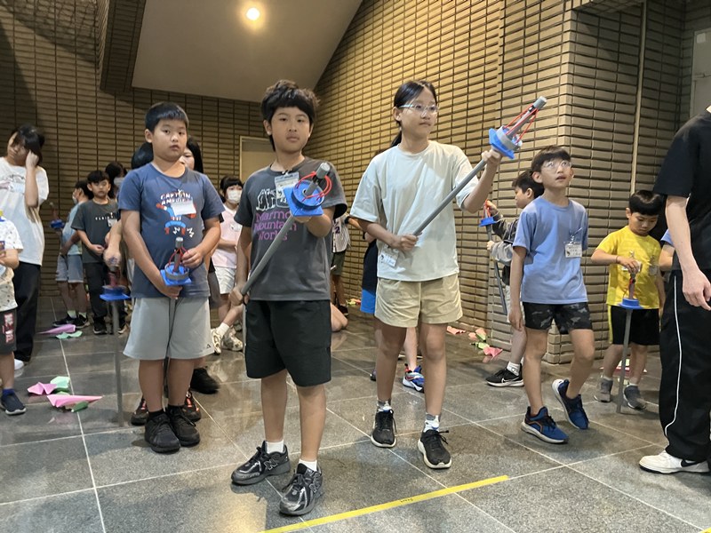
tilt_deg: -4.9
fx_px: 575
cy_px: 266
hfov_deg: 63.4
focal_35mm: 28
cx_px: 356
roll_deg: +0.6
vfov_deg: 49.7
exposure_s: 1/30
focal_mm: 3.99
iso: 640
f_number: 1.8
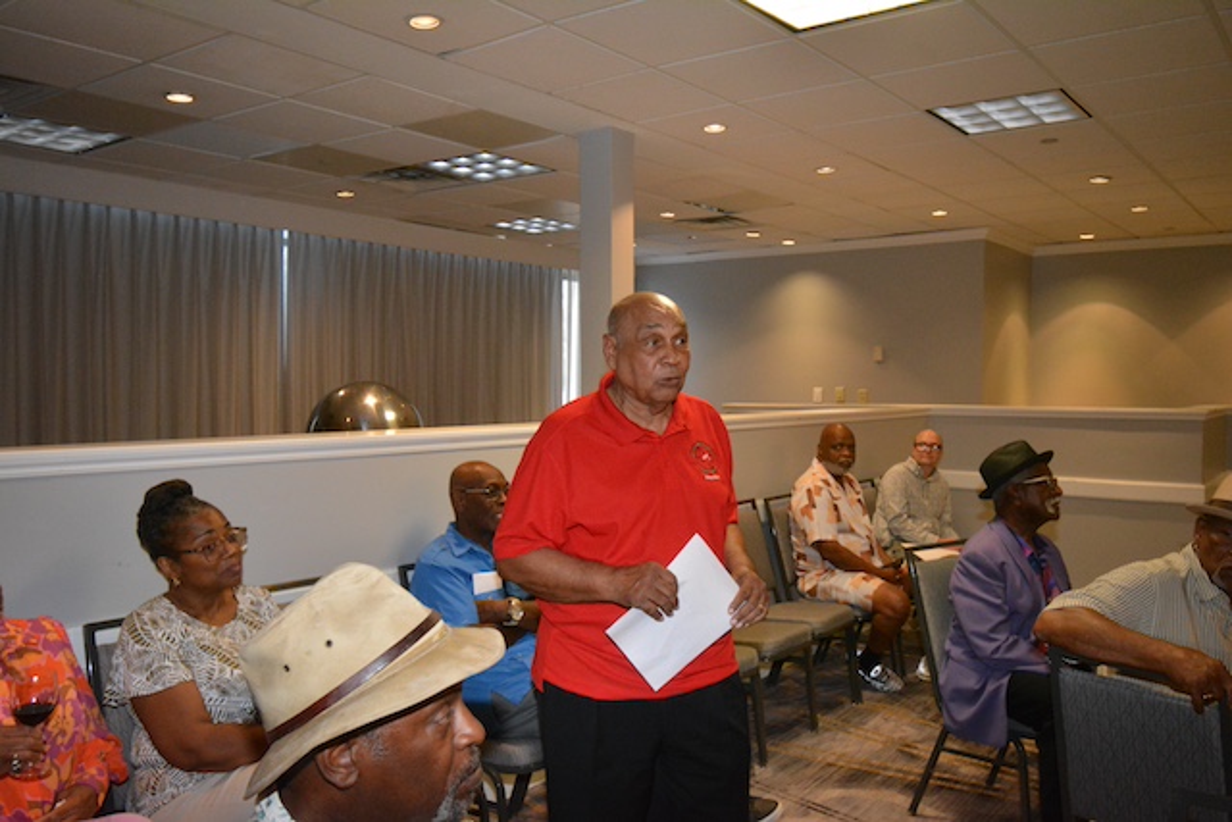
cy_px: 411
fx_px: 1027
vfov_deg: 43.6
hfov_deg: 61.9
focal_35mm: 30
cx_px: 616
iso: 2200
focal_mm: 20
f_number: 5.6
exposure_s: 1/60
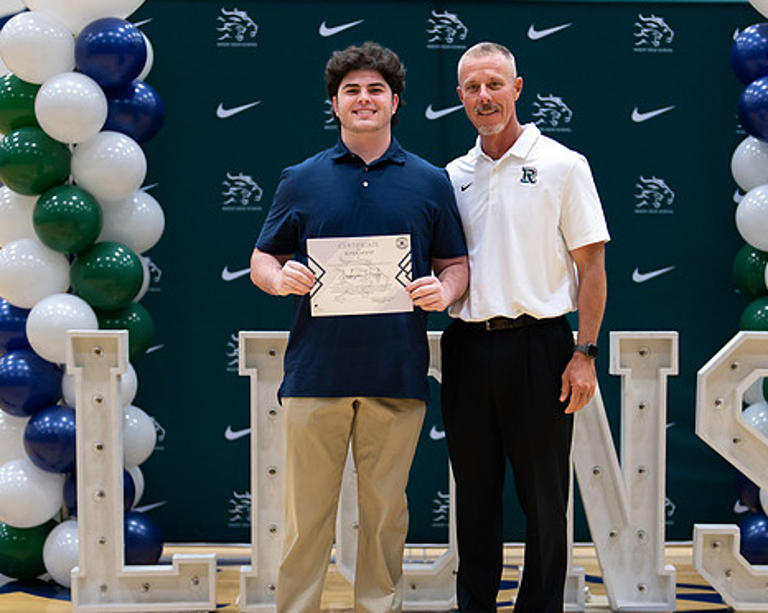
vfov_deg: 19.8
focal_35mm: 77
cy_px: 382
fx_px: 1749
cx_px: 430
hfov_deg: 24.8
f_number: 1.2
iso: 400
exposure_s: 1/320
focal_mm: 50
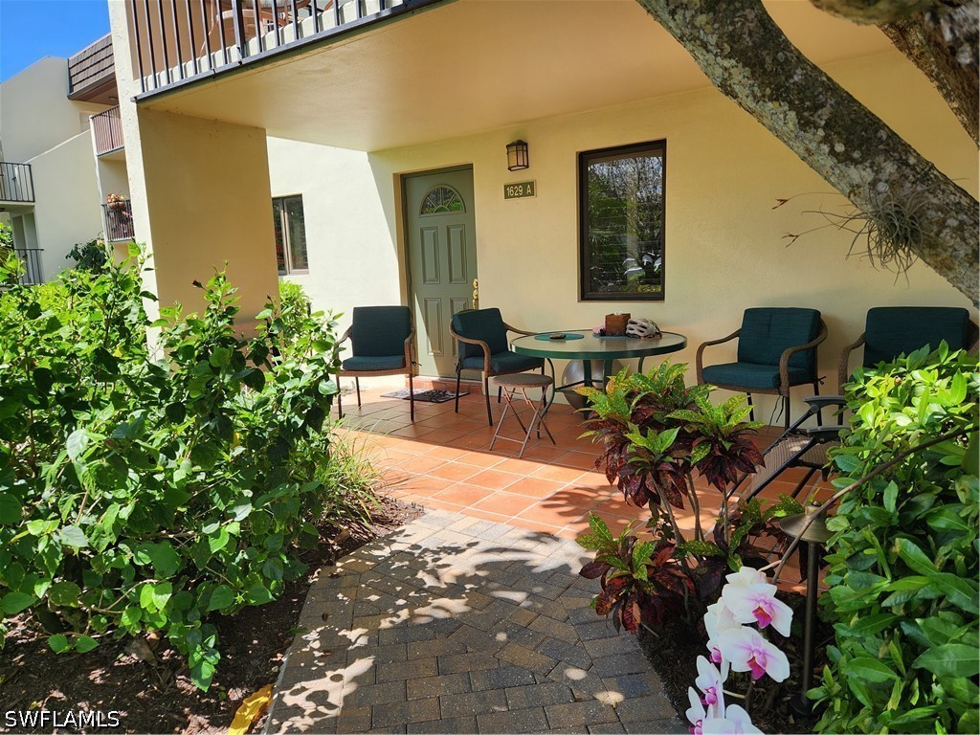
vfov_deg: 58.9
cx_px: 490
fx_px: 651
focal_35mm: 23
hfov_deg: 73.9
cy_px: 368
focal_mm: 5.4
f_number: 1.8
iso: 20
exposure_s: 1/679
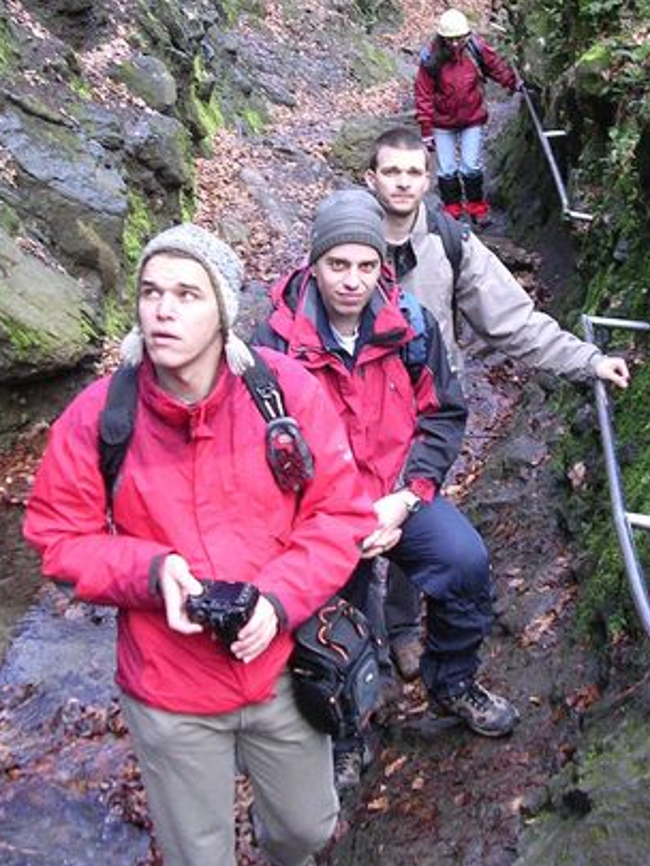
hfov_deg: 24.4
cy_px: 308
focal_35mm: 60
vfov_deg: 32.0
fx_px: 1501
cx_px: 387
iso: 400
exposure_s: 1/72.5
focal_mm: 5.8
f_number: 2.8
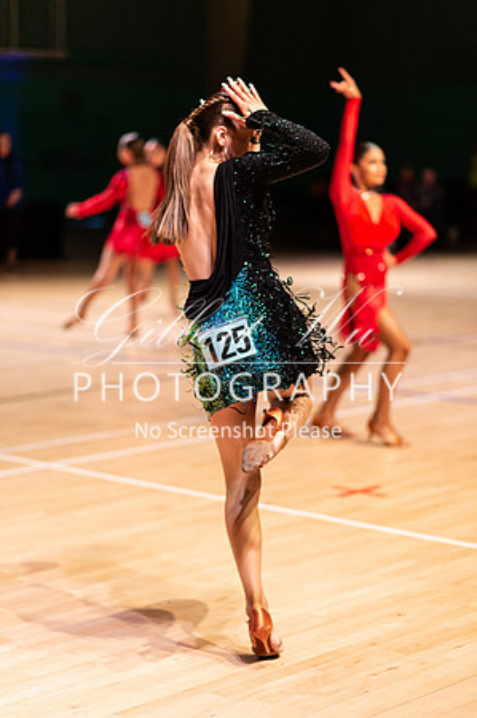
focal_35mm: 85
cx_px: 238
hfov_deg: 16.0
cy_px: 359
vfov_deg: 23.9
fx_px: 1693
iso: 2500
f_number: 1.8
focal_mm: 85
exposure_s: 1/1000
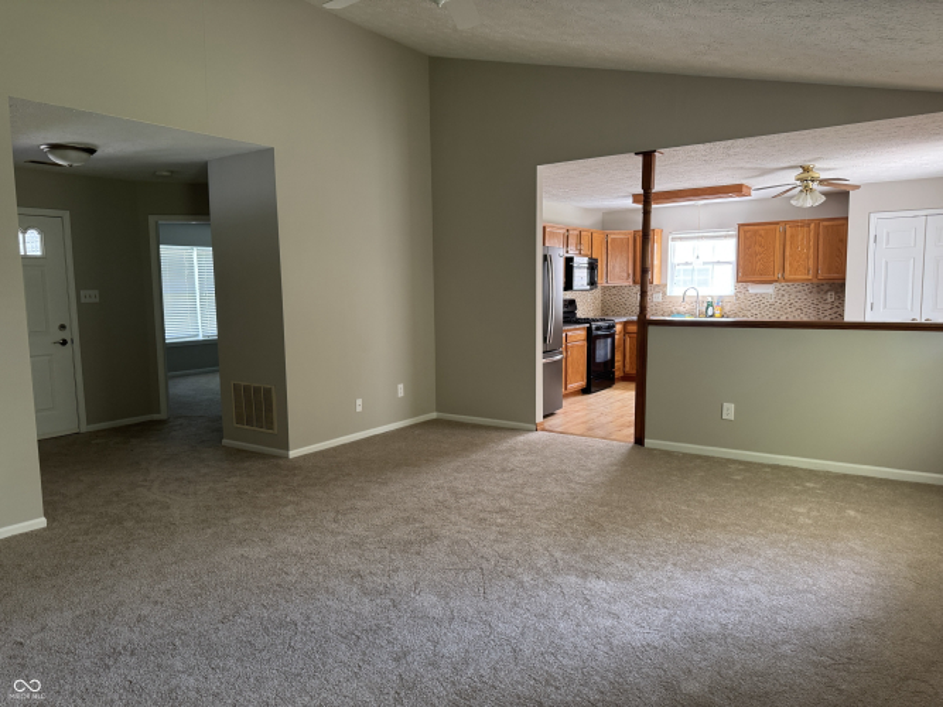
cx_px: 472
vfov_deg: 56.8
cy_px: 354
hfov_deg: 71.6
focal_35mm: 24
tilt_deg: -6.1
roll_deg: +0.6
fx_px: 654
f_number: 1.78
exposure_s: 1/74
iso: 200
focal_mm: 6.76
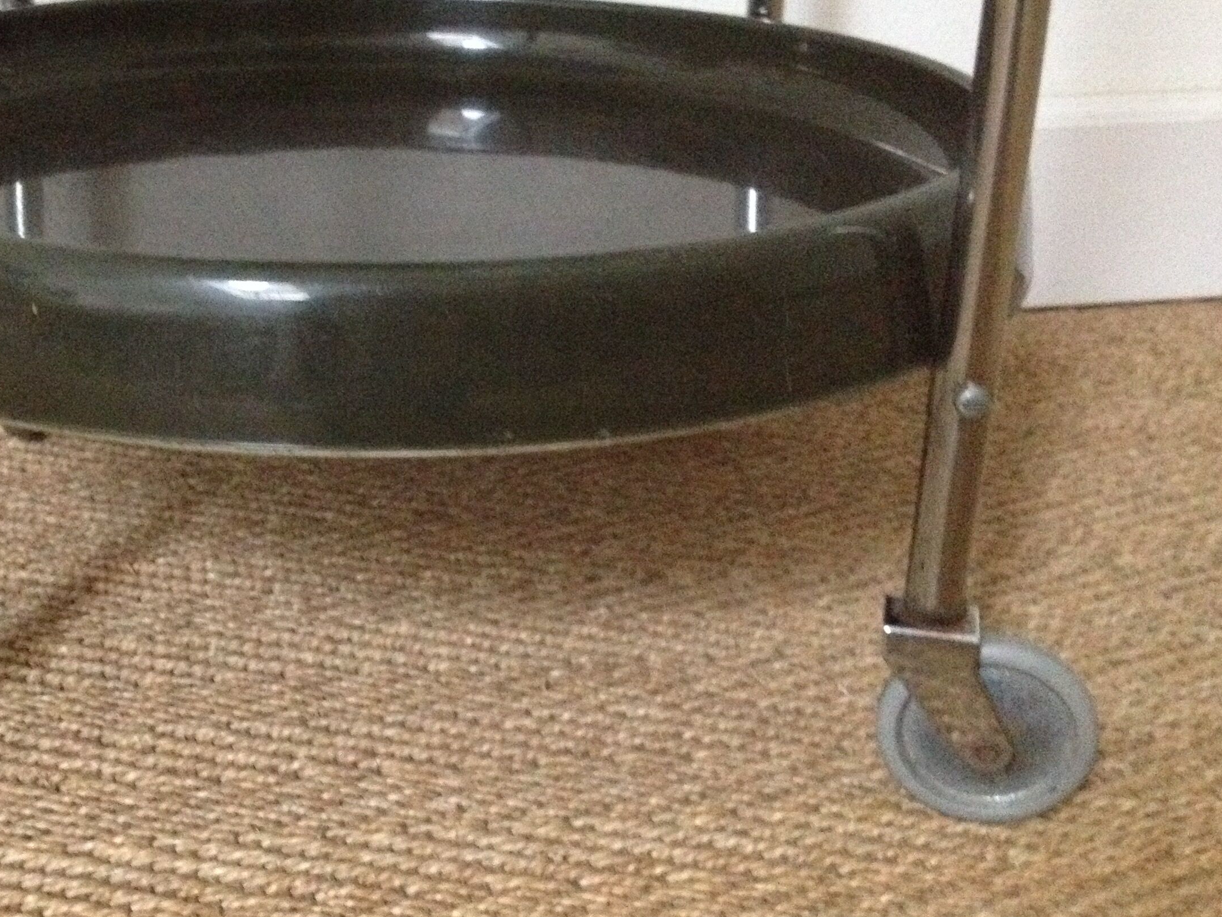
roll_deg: -0.4
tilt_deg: -23.5
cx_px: 386
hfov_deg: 35.7
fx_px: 1871
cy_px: 412
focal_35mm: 53
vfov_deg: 27.5
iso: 800
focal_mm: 4.28
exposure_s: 1/15
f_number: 2.4
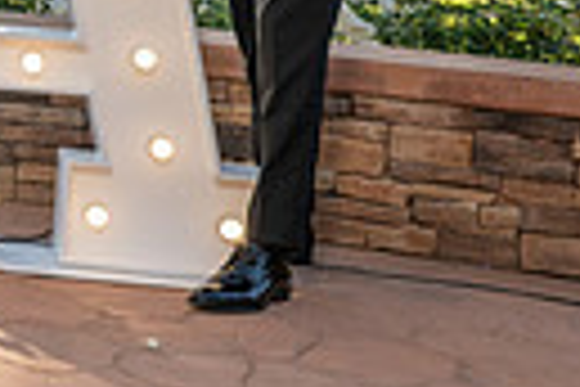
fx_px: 1740
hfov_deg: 15.9
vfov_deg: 12.2
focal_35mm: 108
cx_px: -490
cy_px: -155
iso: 200
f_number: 9
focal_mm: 24
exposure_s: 1/200
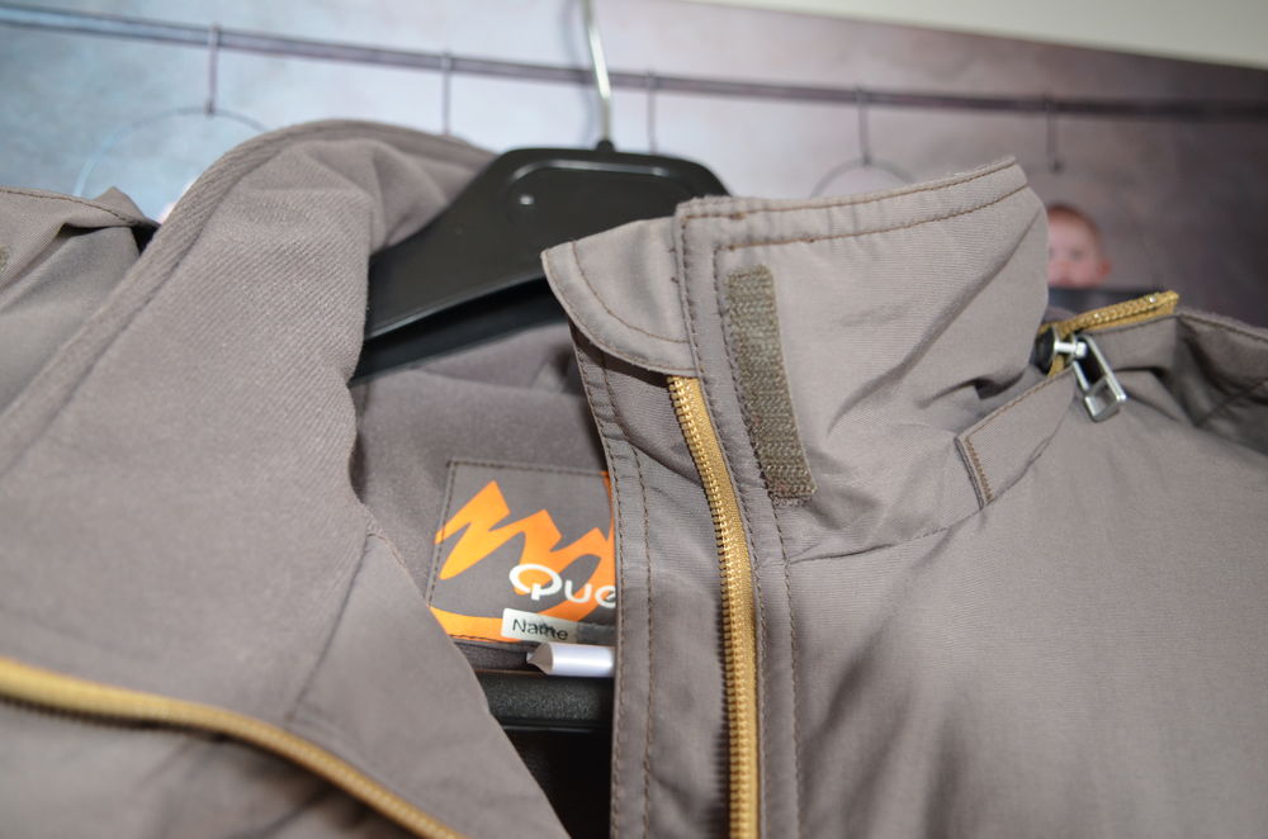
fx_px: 1054
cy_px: 420
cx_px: 634
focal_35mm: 30
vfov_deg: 43.4
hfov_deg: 62.0
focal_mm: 20
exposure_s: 1/60
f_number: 2.8
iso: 640
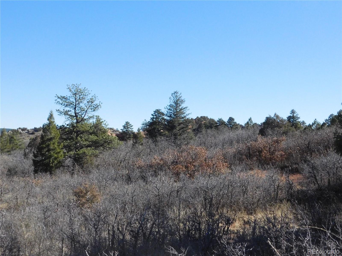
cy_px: 128
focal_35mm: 45
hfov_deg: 42.1
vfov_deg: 32.2
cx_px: 171
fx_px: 445
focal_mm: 8
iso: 800
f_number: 7.4
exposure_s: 1/1250
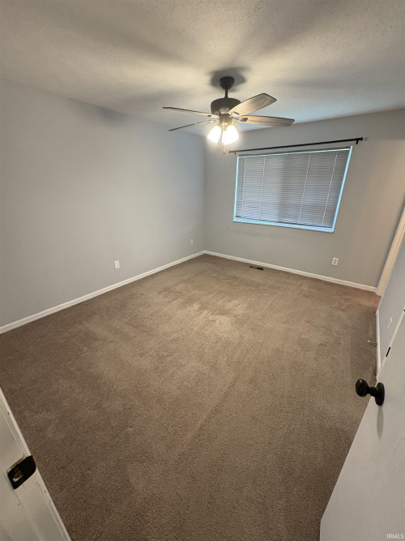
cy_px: 270
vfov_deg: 102.1
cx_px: 202
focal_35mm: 14
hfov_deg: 85.7
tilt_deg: -20.6
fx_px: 218
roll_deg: +0.0
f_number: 2.2
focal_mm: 2.22
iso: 320
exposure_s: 1/60
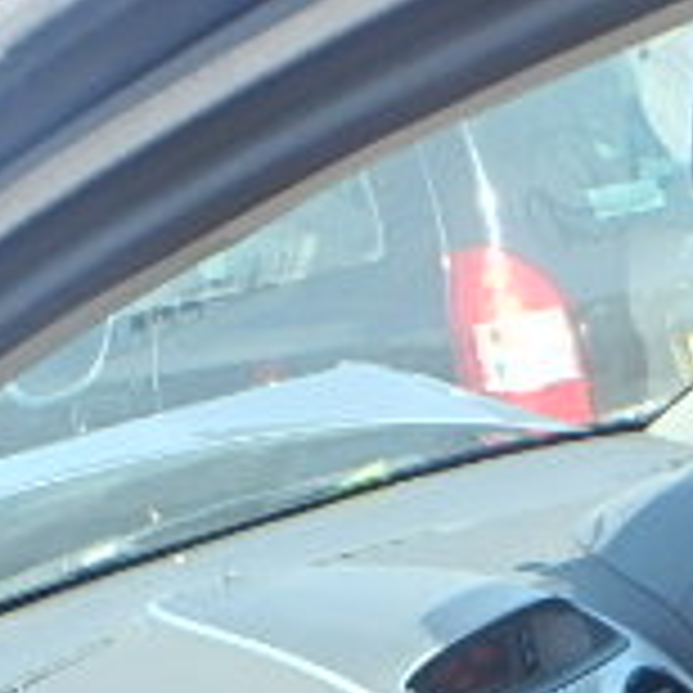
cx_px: 666
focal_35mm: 77
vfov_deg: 20.0
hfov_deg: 21.8
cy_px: 972
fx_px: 1744
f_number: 3.5
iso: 125
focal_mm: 3.7
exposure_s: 1/200
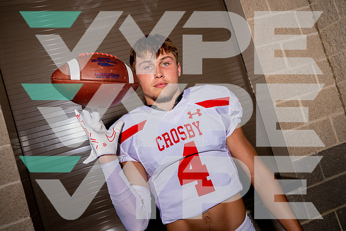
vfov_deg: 42.3
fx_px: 298
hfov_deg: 60.3
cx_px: 173
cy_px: 116
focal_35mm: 31
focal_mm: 31
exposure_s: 1/250
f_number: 8
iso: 100
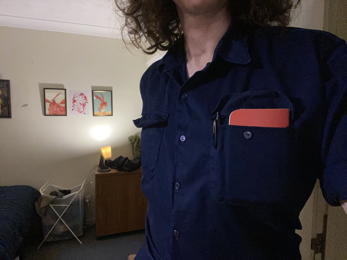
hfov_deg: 73.9
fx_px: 231
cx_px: 174
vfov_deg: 58.9
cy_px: 130
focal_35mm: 23
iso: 200
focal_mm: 2.71
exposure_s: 1/27
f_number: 2.2
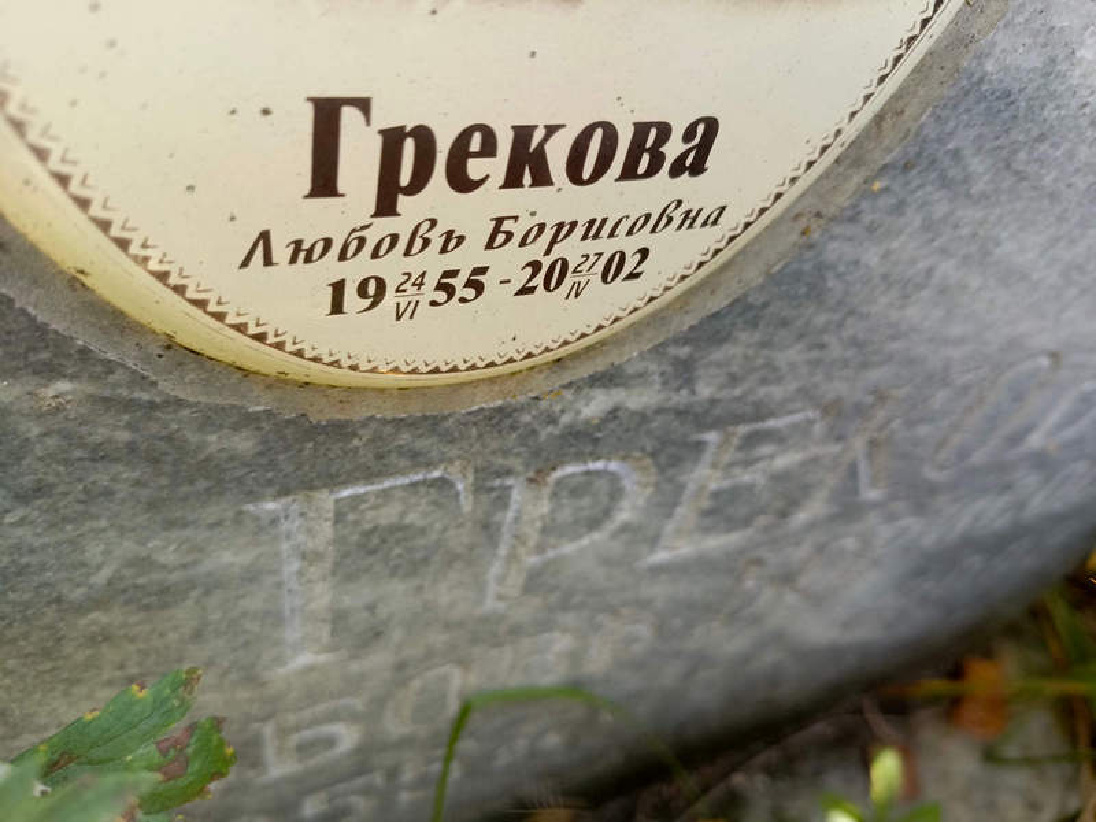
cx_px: 548
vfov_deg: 54.9
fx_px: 792
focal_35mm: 25
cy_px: 411
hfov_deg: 69.4
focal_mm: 4.76
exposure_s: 1/106
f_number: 1.69
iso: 110
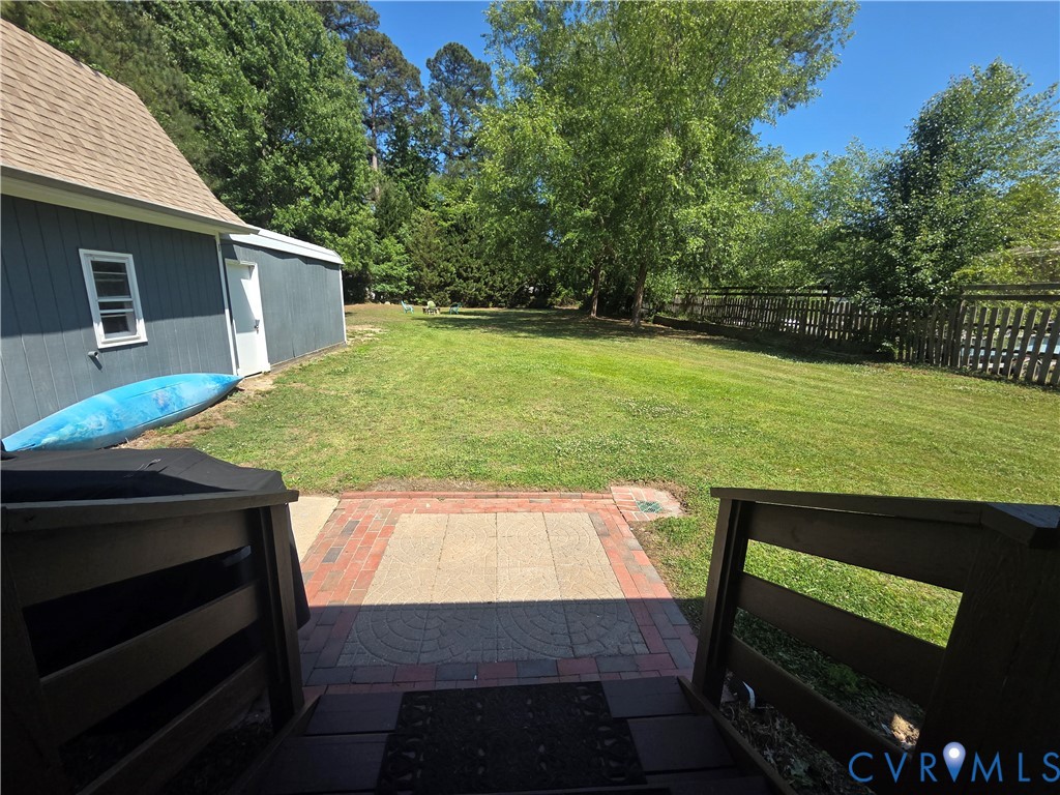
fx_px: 398
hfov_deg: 106.2
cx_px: 530
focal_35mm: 13
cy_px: 398
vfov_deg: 89.9
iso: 80
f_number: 2.2
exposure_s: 1/2000
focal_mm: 2.2
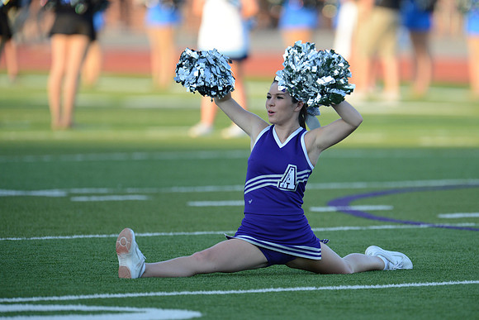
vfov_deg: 2.5
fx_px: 7319
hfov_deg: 3.7
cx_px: 240
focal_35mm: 550
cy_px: 160
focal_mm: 550
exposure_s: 1/1250
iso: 800
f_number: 4
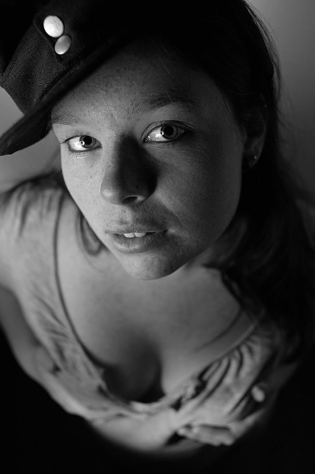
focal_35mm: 35
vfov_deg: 54.5
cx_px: 158
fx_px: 460
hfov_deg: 37.8
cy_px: 237
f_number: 4
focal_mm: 35
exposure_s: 1/250
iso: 200
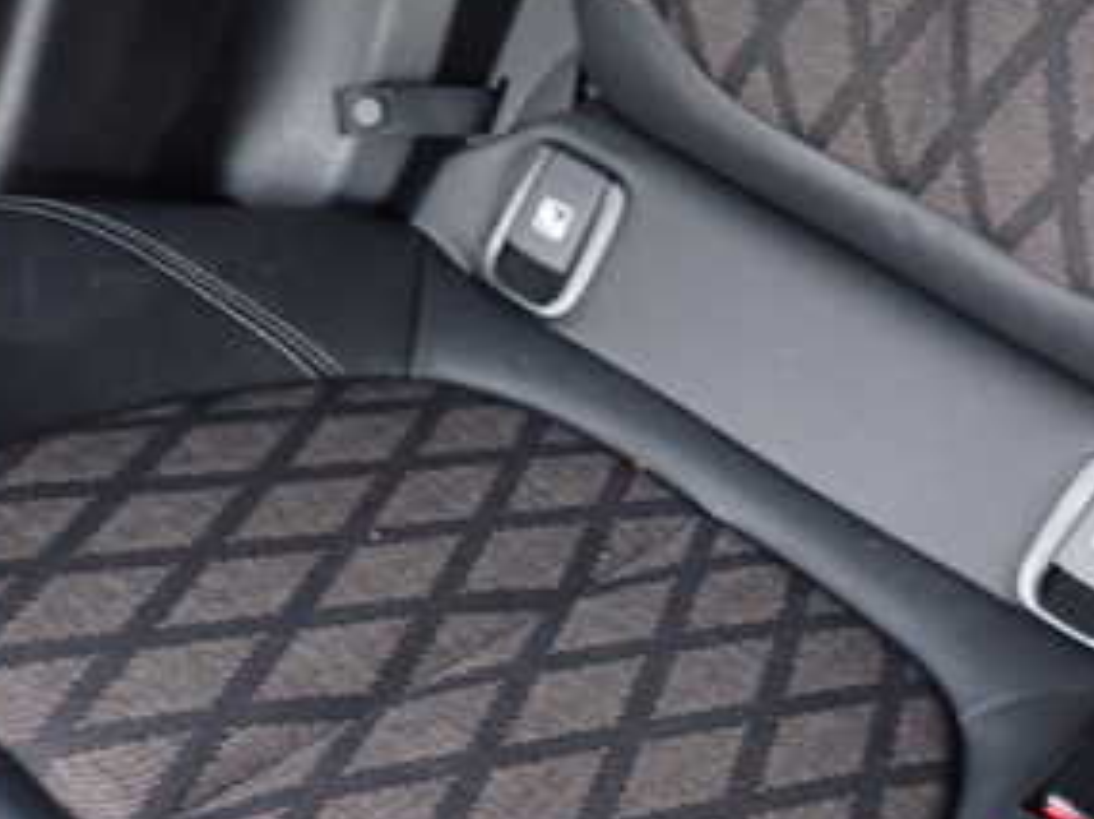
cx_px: 543
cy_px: 719
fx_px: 1989
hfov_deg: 30.7
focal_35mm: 63
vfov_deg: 22.7
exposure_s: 1/20
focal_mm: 5.4
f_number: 2.3
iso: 800
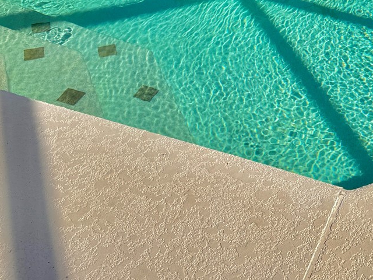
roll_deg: -2.8
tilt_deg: -25.7
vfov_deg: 22.3
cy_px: -65
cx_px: 311
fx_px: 647
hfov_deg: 31.2
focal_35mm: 60
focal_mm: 6.76
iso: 80
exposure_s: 1/3247
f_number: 1.78
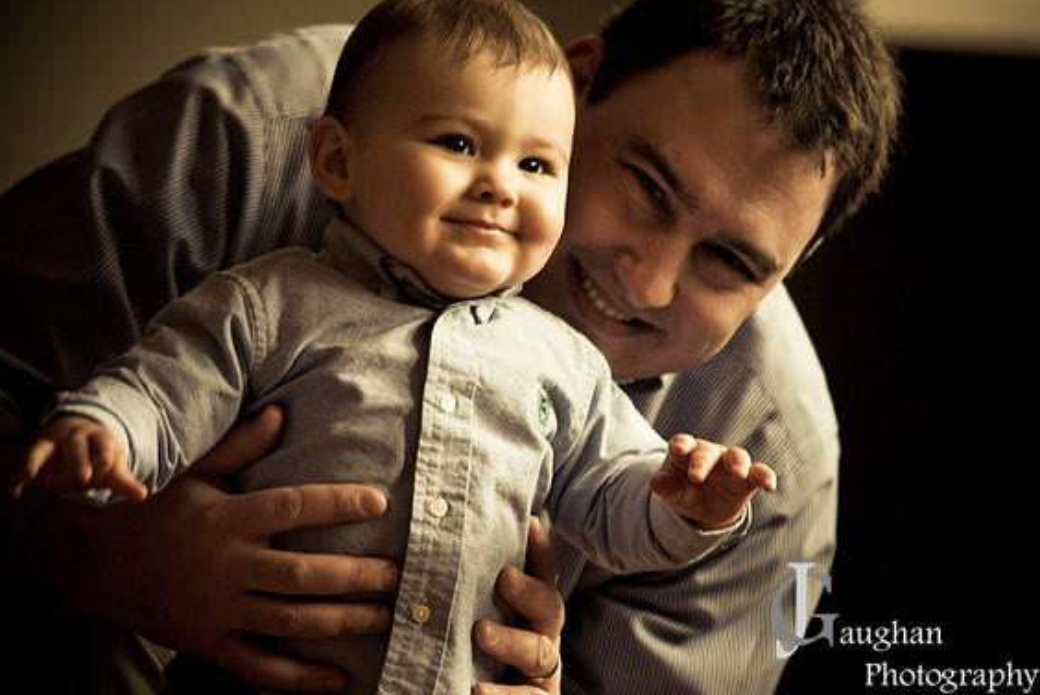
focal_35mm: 247
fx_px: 7141
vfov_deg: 5.6
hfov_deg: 8.3
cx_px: 514
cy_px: 345
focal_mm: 160
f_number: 2.8
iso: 500
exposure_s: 1/160
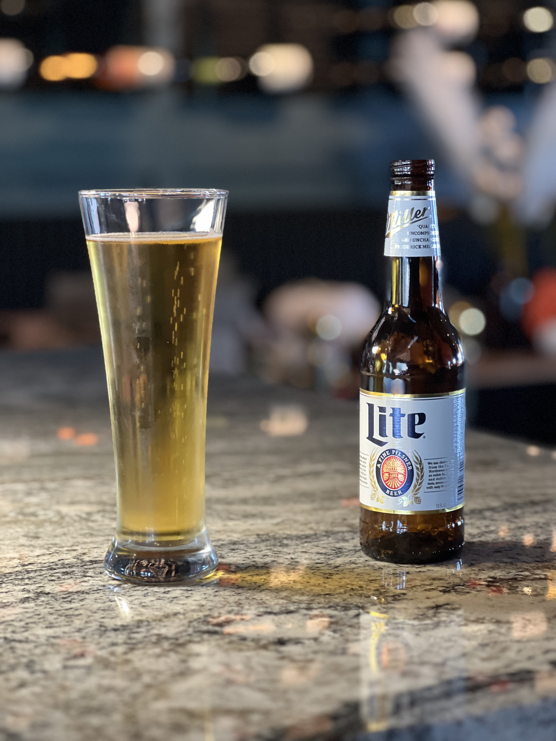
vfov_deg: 25.3
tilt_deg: -8.2
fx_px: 1649
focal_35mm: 77
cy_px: 370
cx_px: 278
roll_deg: +0.3
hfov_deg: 19.1
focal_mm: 9
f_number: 2.8
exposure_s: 1/20
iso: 400
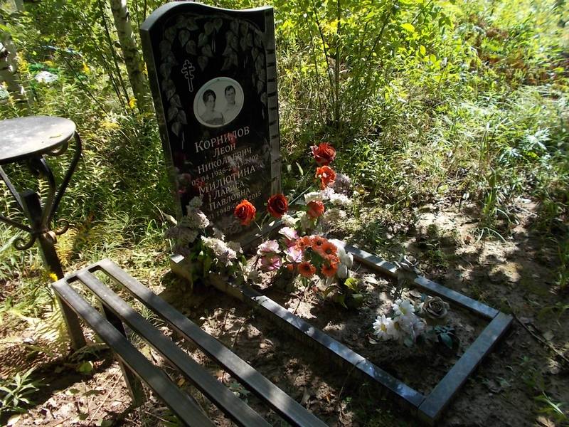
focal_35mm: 26
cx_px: 284
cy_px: 214
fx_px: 427
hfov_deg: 67.3
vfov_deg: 53.1
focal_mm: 4.6
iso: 80
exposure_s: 1/250
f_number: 3.2
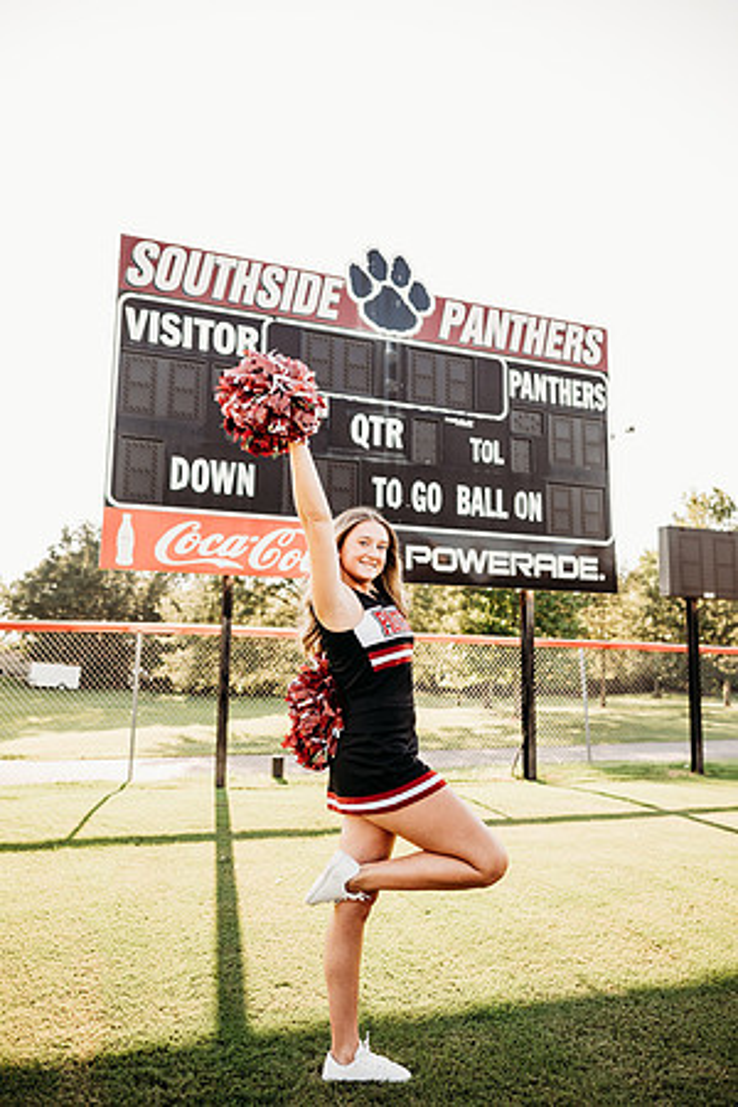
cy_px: 554
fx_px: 738
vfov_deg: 73.7
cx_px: 369
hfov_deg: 53.1
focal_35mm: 24
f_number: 2.8
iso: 200
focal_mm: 24
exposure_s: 1/500
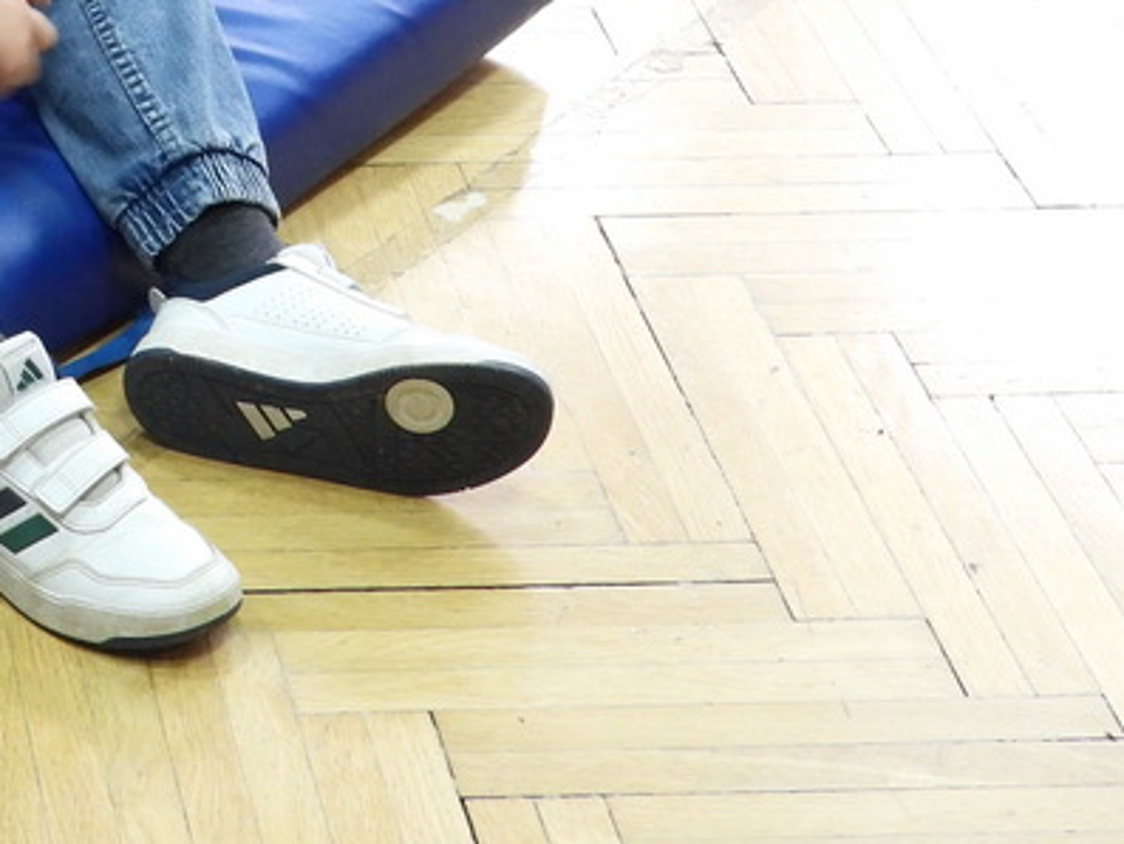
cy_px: -159
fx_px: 4028
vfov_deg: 11.7
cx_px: -433
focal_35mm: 124
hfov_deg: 15.0
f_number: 3.2
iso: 400
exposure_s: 1/20
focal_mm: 7.4
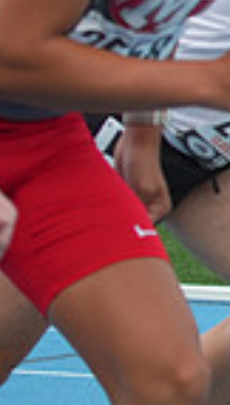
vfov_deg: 5.1
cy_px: 67
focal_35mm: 424
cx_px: 812
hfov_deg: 2.8
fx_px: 4573
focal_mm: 100
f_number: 5.6
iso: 400
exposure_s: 1/1250
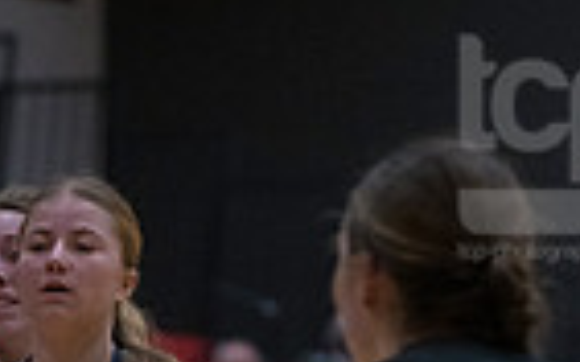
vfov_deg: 2.7
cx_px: 103
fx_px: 7726
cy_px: 588
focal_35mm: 489
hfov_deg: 4.3
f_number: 4
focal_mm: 150
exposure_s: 1/1600
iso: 8000
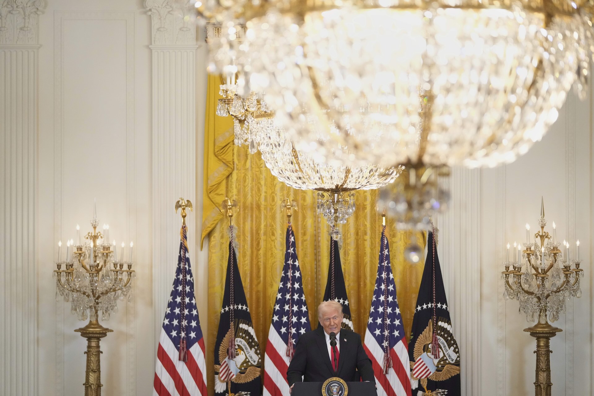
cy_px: 198
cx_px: 297
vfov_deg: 10.8
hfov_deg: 16.1
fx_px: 2095
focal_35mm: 127
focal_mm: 127
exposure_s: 1/400
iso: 6400
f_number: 2.8
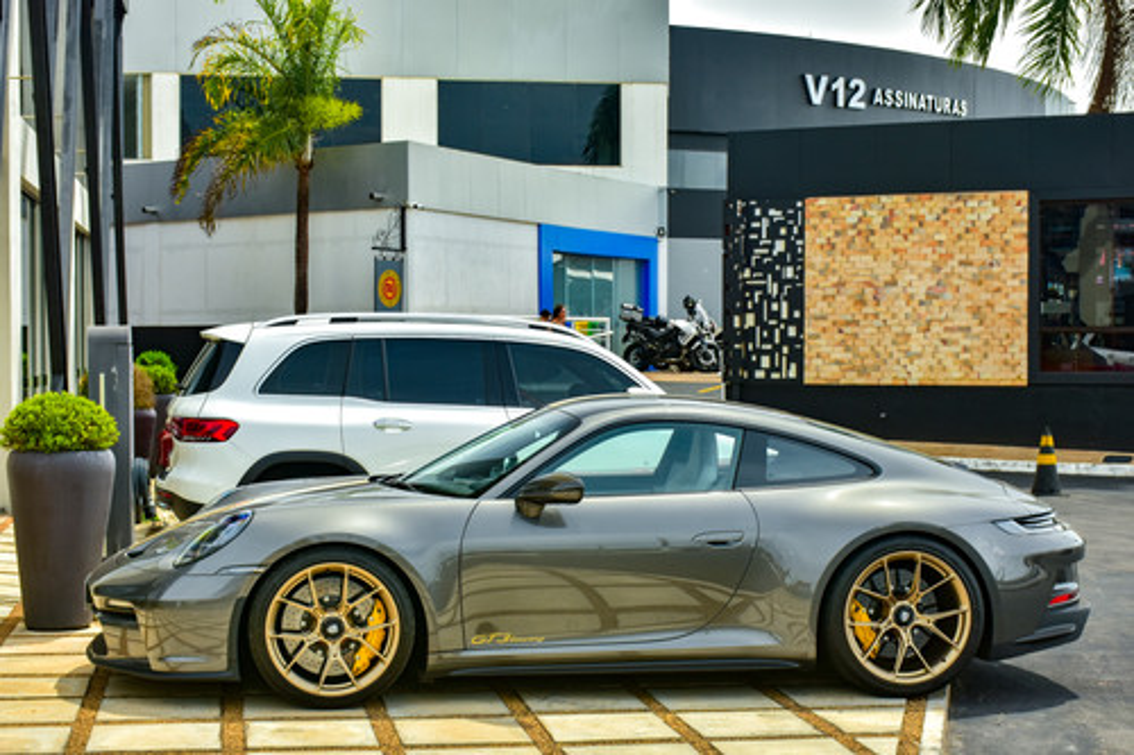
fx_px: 1795
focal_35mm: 57
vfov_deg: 23.8
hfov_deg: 35.1
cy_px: 378
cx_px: 567
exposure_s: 1/100
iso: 100
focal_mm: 38
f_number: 9
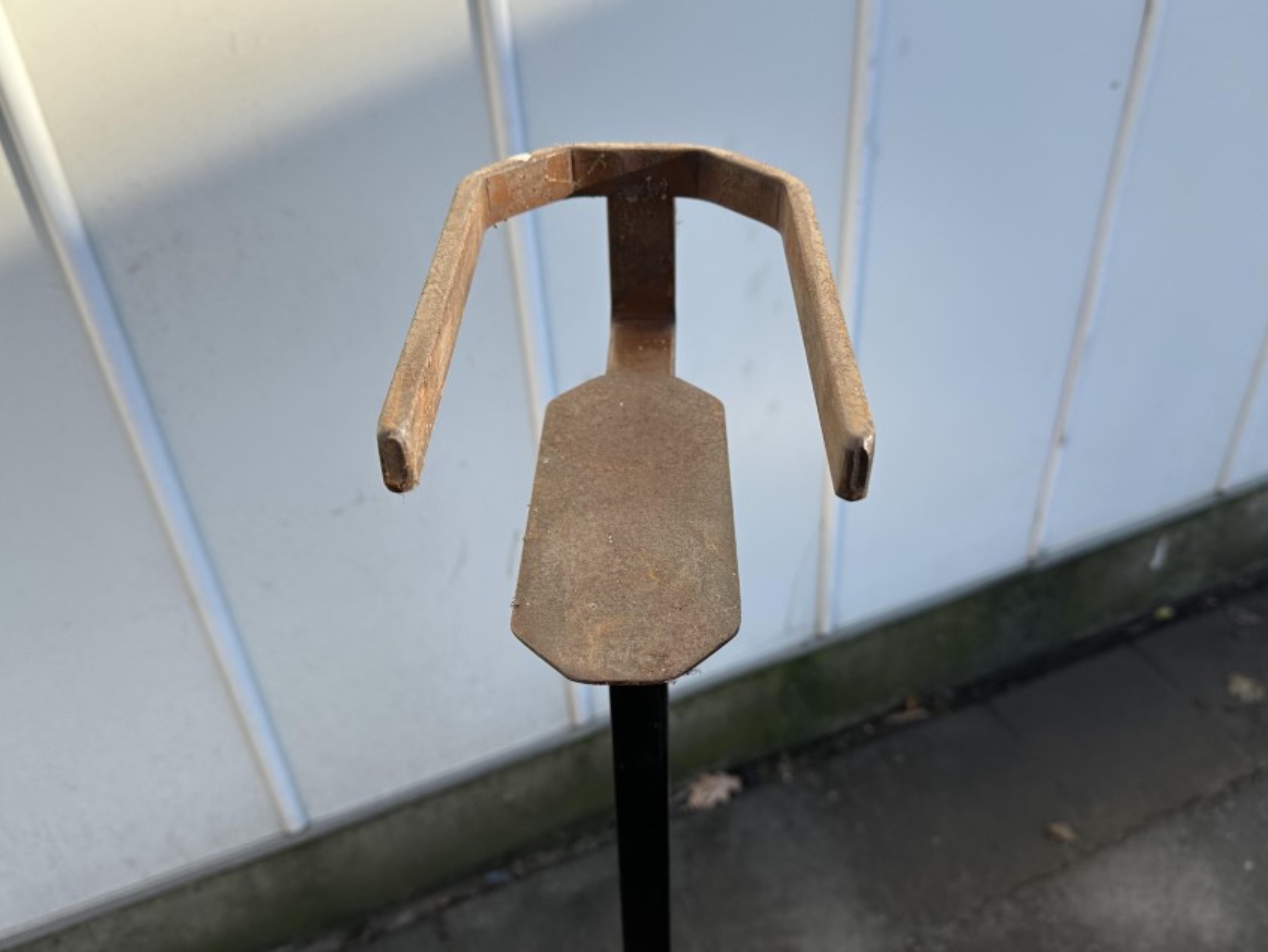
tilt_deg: -37.2
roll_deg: +1.8
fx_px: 1063
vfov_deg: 48.3
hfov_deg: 61.6
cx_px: 660
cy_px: 458
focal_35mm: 29
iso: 80
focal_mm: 6.86
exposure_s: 1/1664
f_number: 1.78
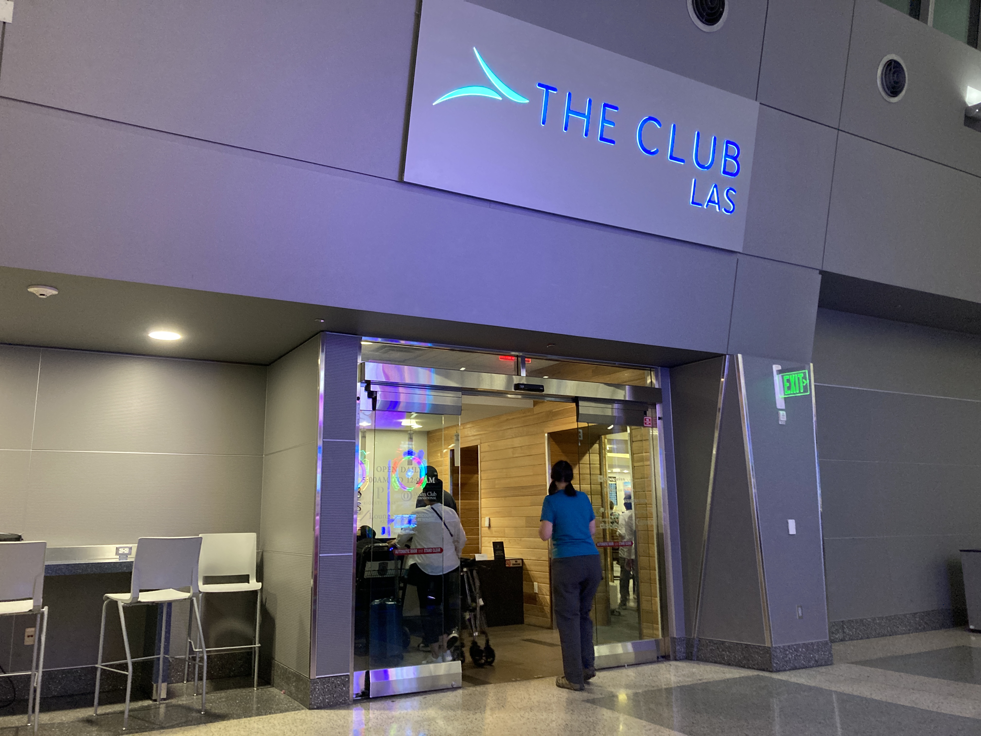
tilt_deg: +11.9
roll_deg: +0.5
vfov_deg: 49.7
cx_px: 490
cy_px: 368
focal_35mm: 28
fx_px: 794
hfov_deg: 63.4
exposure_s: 1/40
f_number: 1.8
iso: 320
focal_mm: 3.99
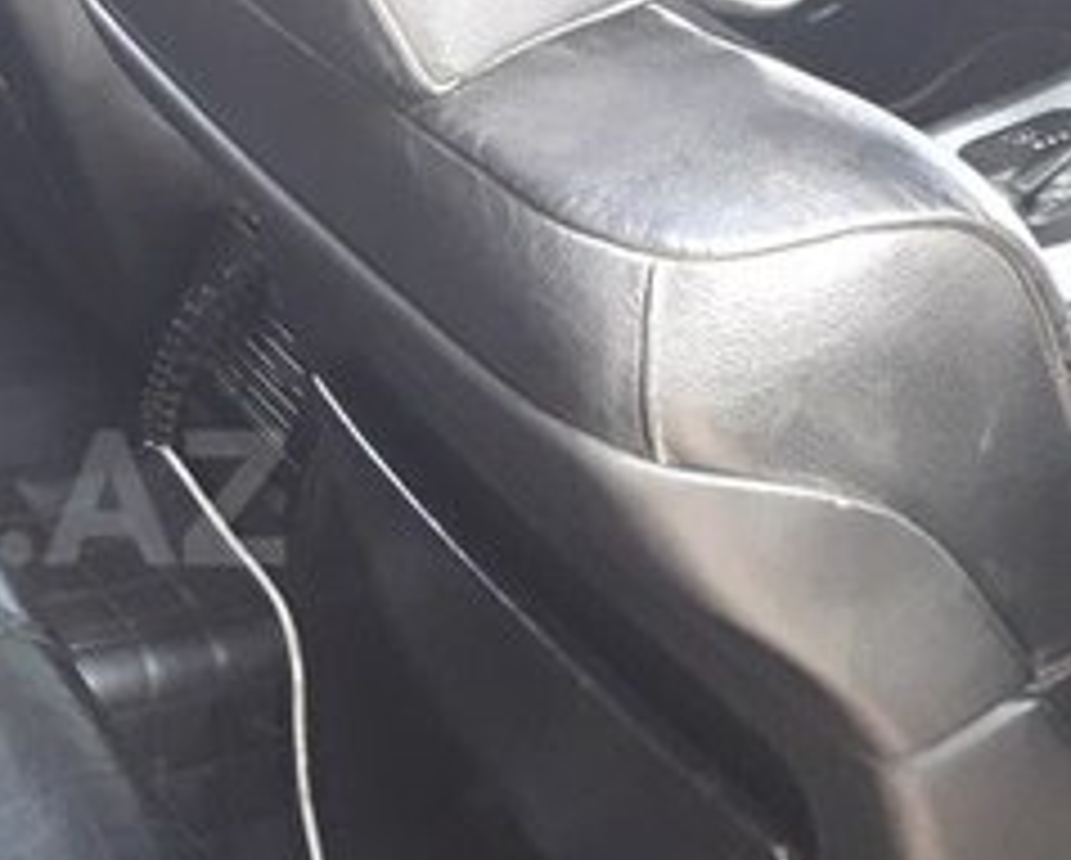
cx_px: -176
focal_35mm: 73
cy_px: 498
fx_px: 2317
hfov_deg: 23.9
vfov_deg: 21.0
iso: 250
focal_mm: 3.6
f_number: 1.9
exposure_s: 1/50
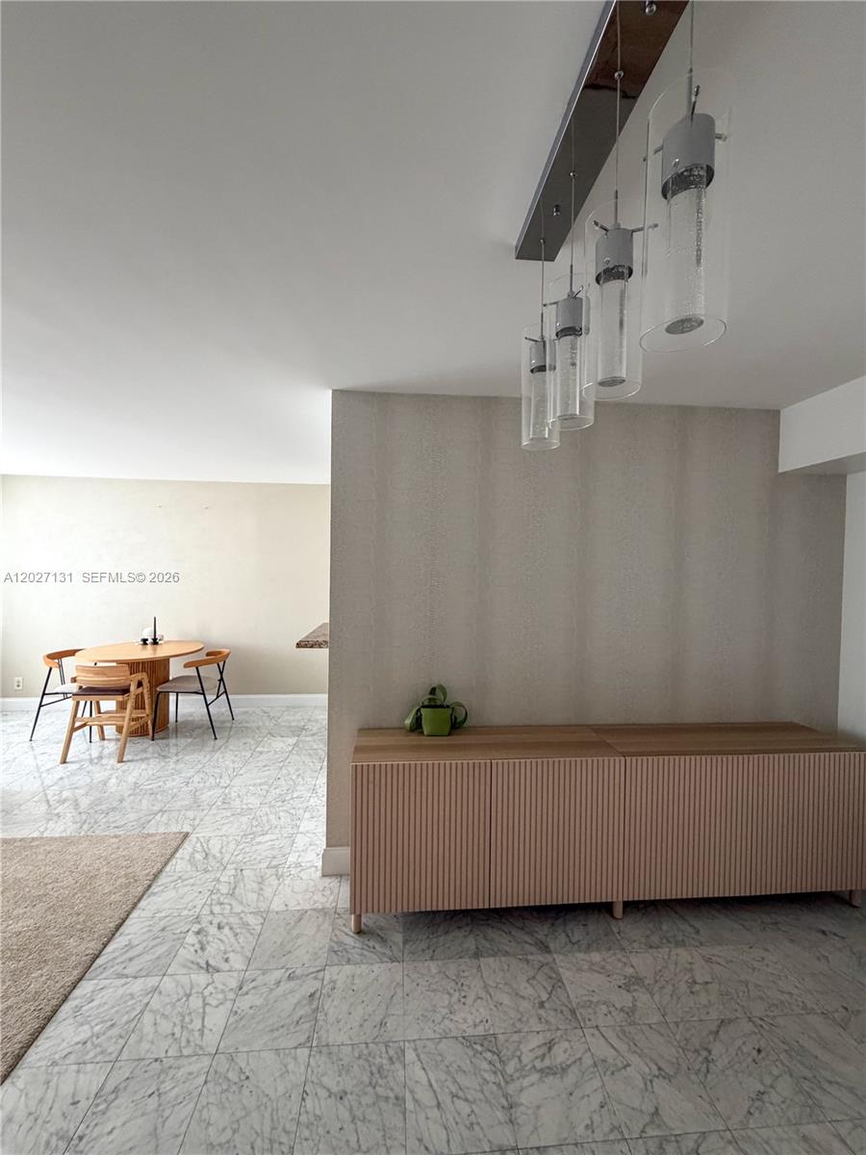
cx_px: 433
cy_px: 578
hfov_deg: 85.7
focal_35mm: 14
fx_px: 467
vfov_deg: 102.1
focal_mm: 2.22
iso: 320
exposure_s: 1/80
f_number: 2.2
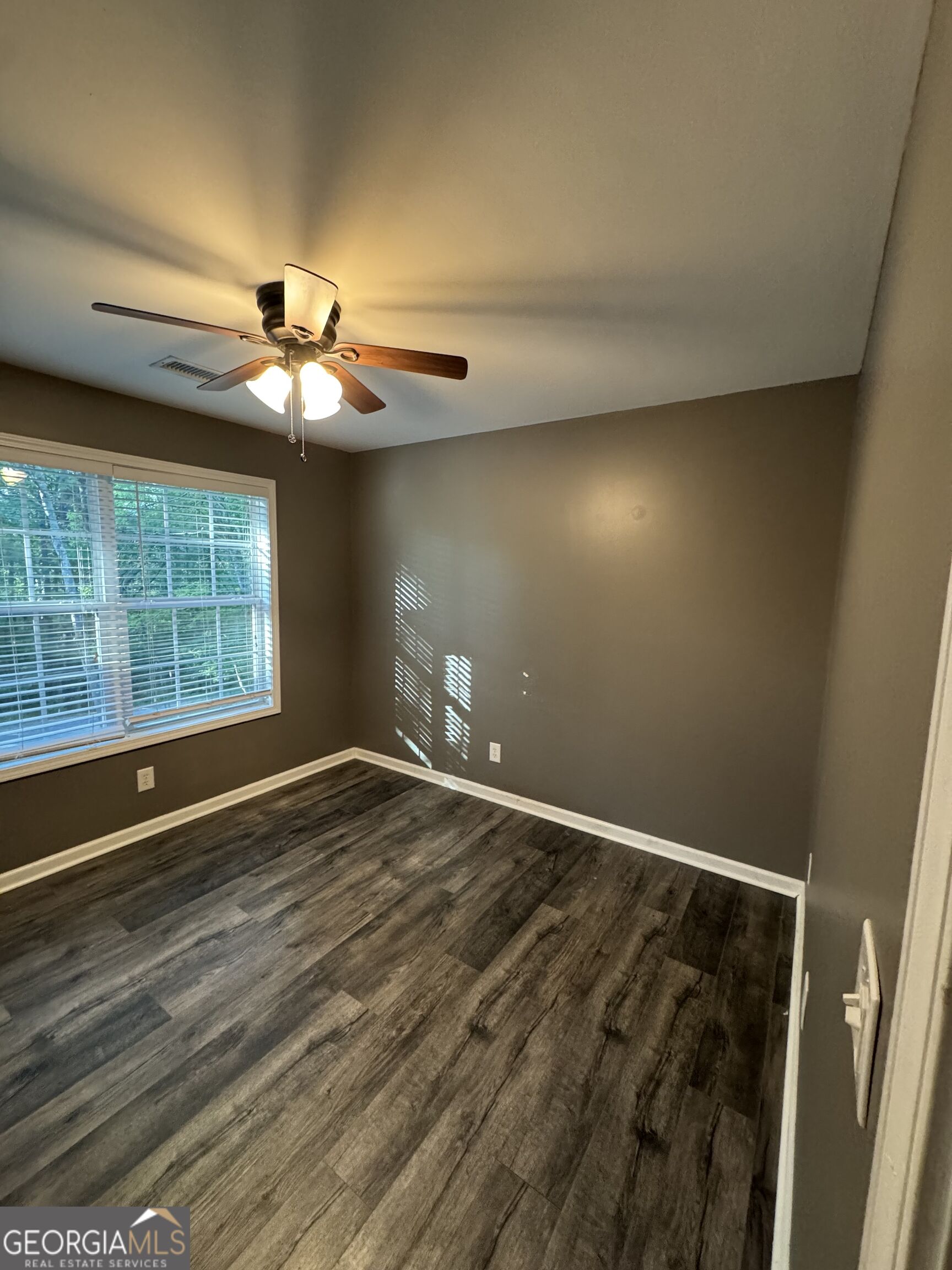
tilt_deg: -6.4
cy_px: 635
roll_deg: -0.7
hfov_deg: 85.7
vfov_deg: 102.1
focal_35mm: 14
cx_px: 476
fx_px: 513
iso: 640
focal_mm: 2.22
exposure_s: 1/60
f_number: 2.2
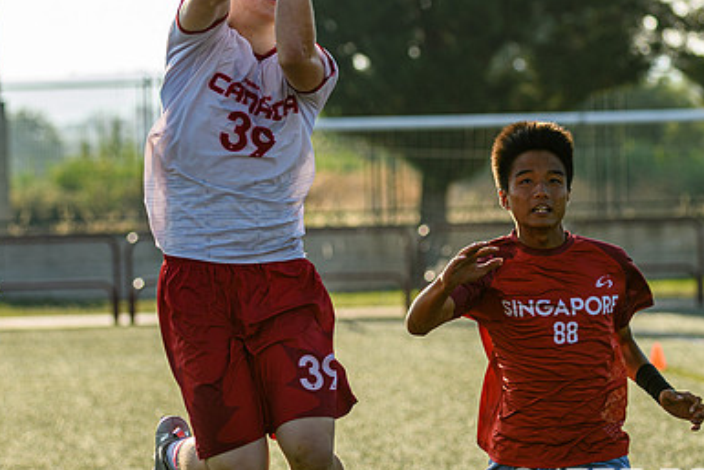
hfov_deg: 7.4
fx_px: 5458
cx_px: 296
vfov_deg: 4.9
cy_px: 142
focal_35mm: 279
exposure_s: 1/1000
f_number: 3.2
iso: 110
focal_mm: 105
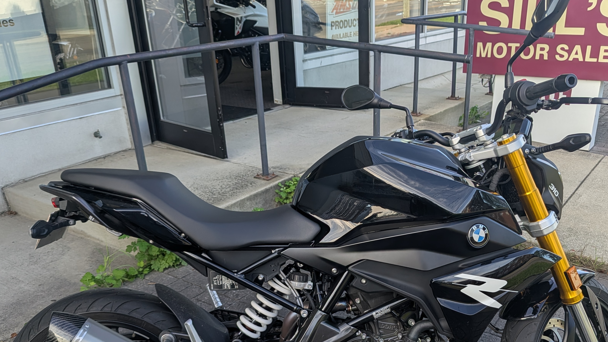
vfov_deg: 34.9
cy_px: 253
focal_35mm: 33
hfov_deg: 59.4
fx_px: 532
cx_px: 326
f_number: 1.7
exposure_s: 1/330
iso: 39
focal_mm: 4.53
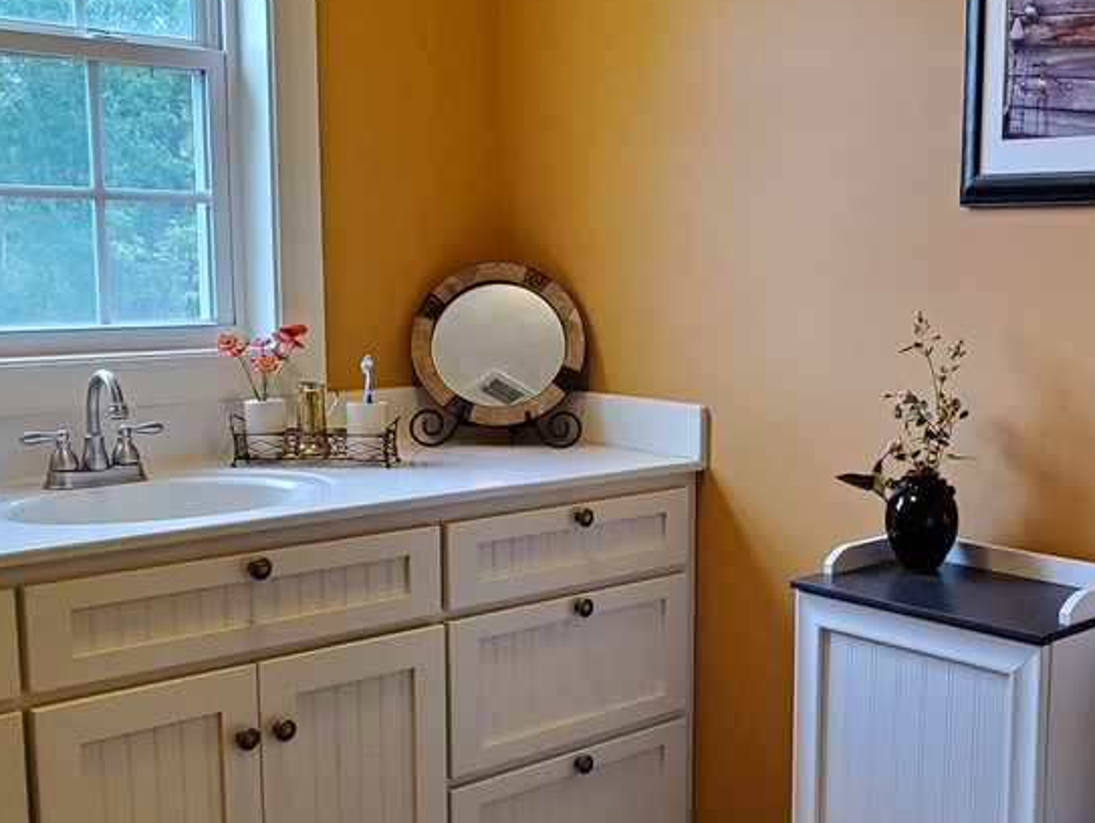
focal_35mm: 49
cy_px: 551
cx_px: 766
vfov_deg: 29.5
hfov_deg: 38.3
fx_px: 1551
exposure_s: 1/120
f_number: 2.4
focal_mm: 4.3
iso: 320
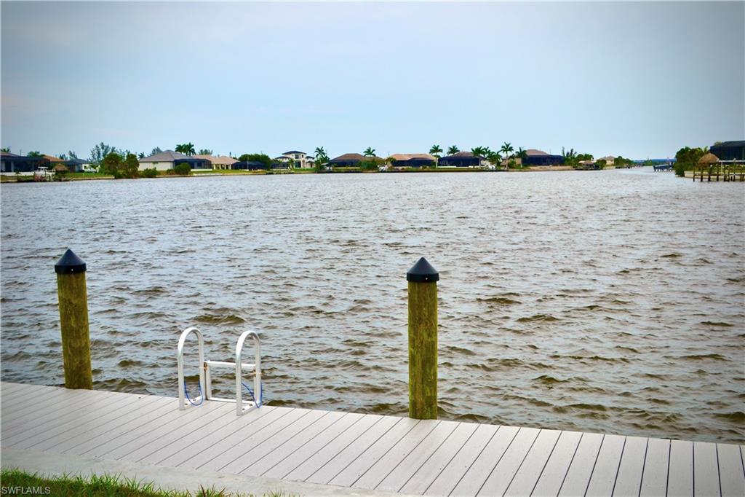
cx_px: 372
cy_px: 248
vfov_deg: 31.9
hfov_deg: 46.4
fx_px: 869
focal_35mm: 42
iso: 100
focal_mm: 28
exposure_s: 1/200
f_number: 7.1
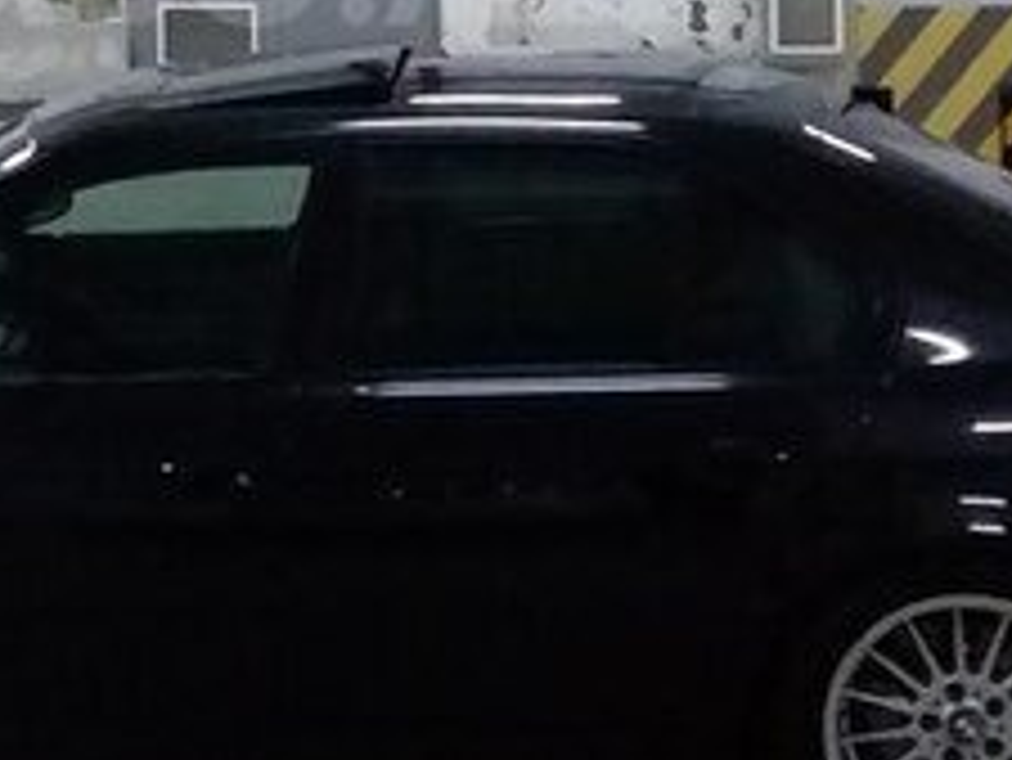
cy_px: -43
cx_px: 166
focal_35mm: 91
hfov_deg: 21.2
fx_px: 2662
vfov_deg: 15.9
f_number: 2.2
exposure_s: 1/20
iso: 320
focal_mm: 3.3
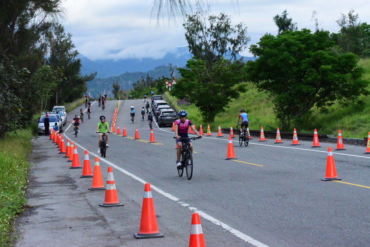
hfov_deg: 22.1
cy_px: 124
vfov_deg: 14.9
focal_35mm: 92
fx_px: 946
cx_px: 185
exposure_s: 1/3200
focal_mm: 92
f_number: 14
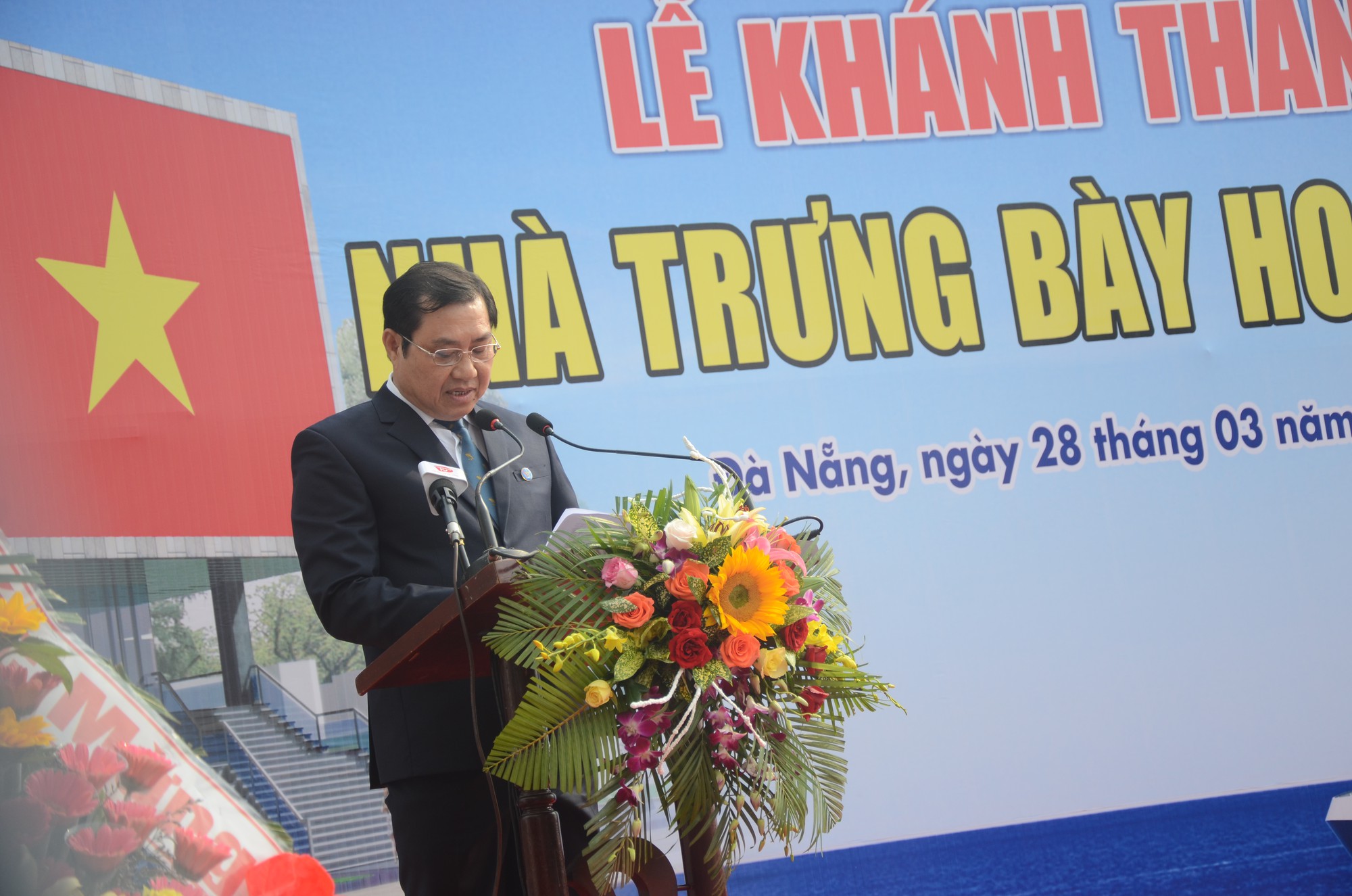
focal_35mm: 87
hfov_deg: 23.4
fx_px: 3261
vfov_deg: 15.6
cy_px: 448
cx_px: 676
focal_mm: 58
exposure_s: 1/500
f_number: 5
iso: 200
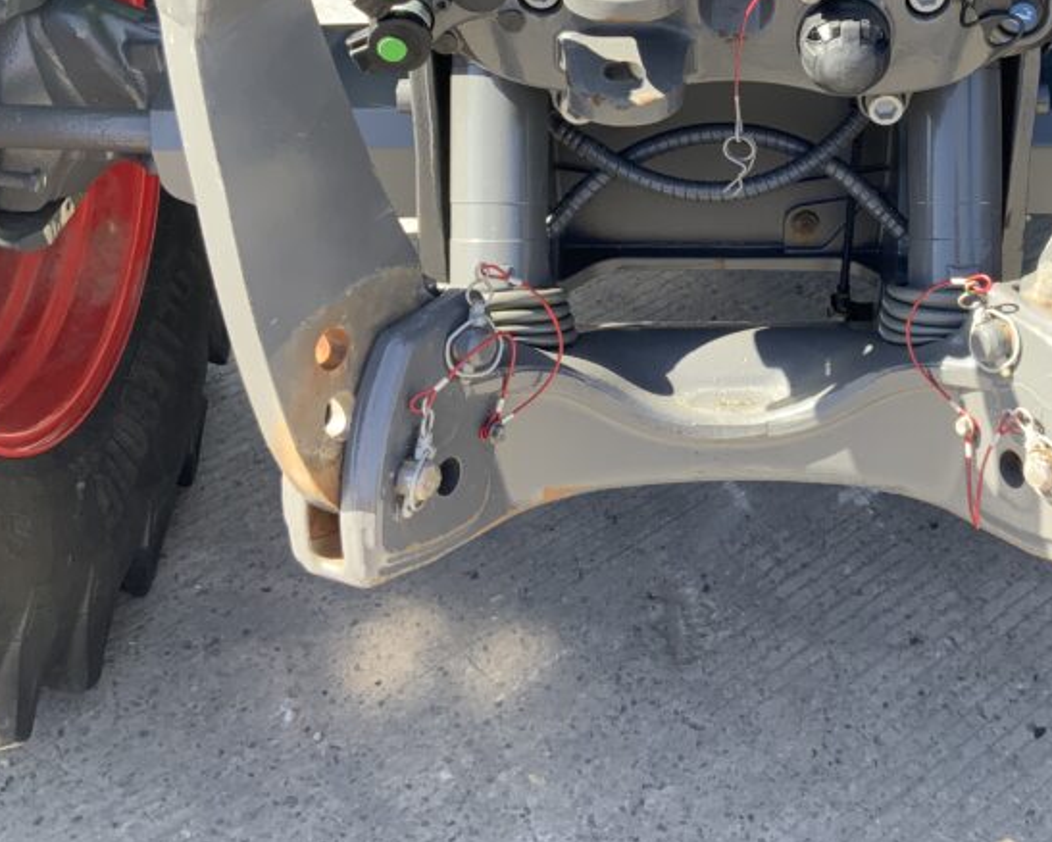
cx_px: 806
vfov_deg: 27.9
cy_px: 146
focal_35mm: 53
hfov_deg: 34.5
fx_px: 1651
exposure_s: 1/194
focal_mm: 3
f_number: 1.8
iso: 16
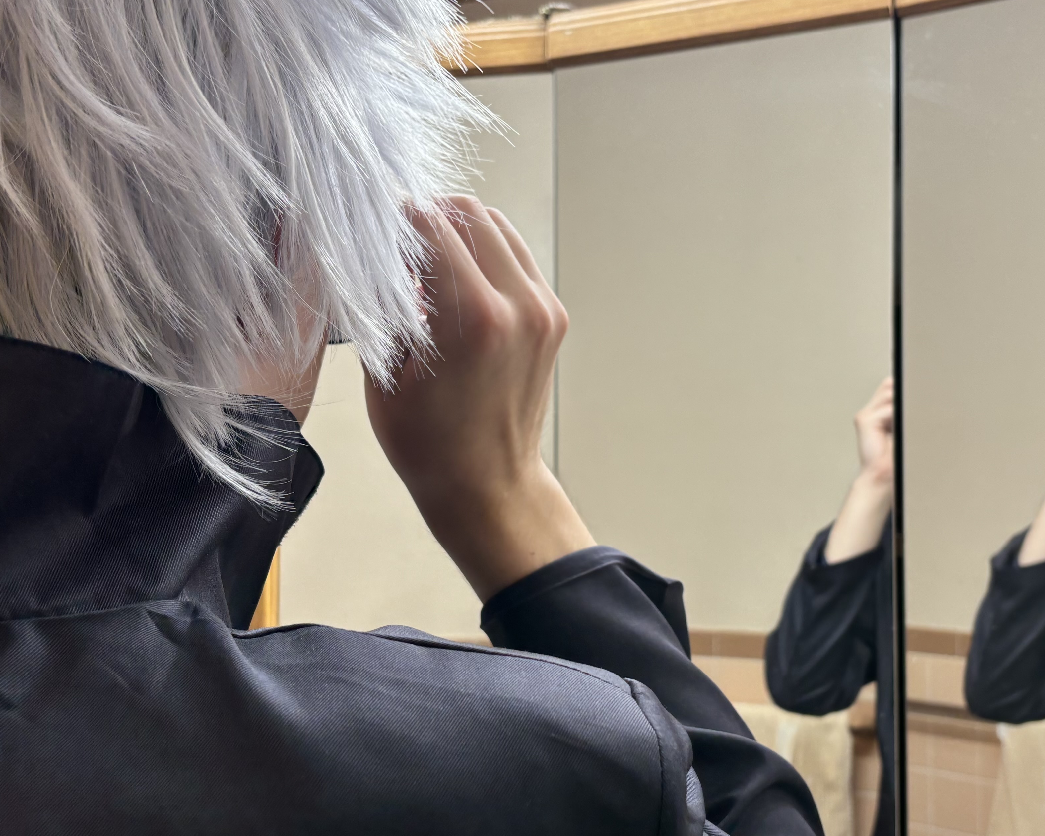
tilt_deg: +2.0
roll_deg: +0.1
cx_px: 658
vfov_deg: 32.7
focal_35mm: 46
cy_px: 453
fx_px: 1423
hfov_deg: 40.0
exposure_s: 1/120
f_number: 1.6
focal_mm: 5.96
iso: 64
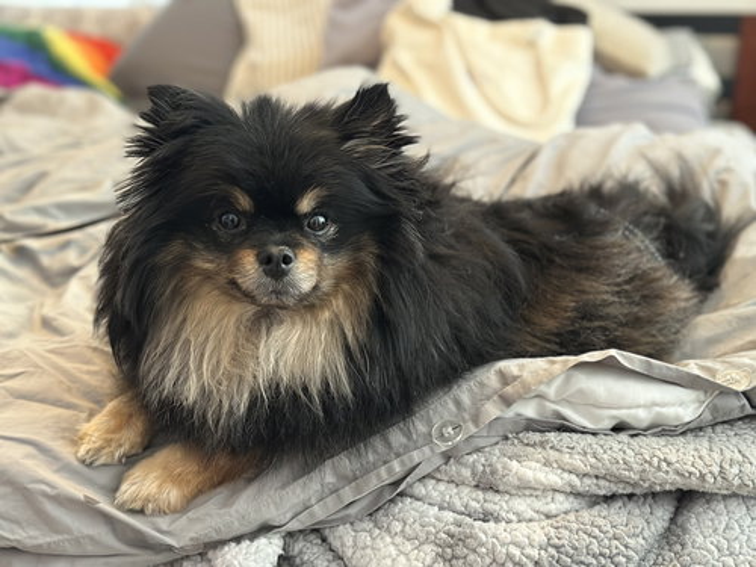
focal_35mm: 48
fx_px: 1048
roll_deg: +0.3
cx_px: 378
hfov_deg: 39.7
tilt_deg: -16.3
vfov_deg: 30.3
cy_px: 284
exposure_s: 1/30
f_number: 1.78
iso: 800
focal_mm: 6.86
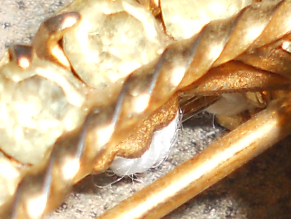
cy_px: 323
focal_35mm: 232
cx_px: 89
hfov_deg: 8.5
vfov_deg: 6.3
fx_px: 1950
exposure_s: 1/25
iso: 80
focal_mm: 5.8
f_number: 8.8
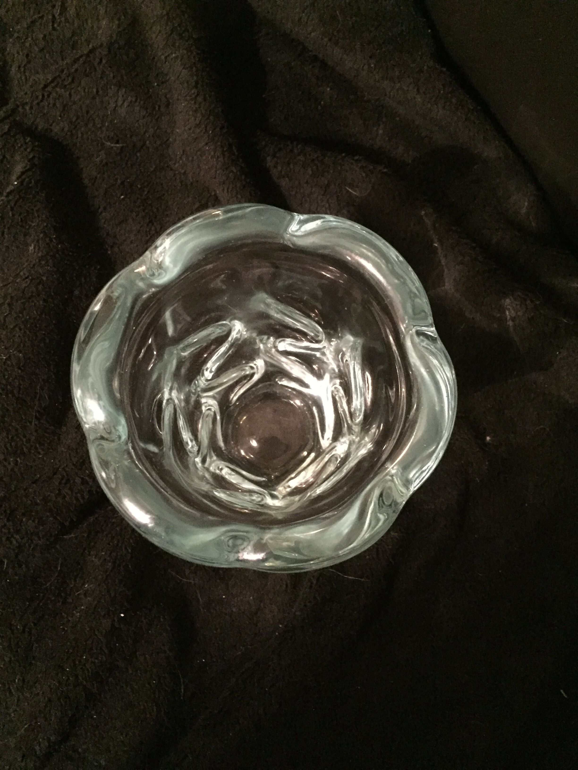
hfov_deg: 48.2
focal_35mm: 29
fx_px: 646
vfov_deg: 61.7
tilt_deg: -82.9
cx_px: 289
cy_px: 385
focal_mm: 4.15
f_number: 2.2
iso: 1600
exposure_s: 1/17
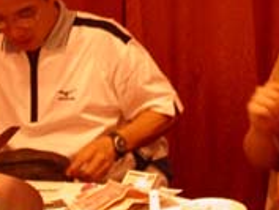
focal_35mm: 75
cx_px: 178
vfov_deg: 19.5
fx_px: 605
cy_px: 51
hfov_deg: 25.9
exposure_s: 1/6
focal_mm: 7.8
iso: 200
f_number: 2.8
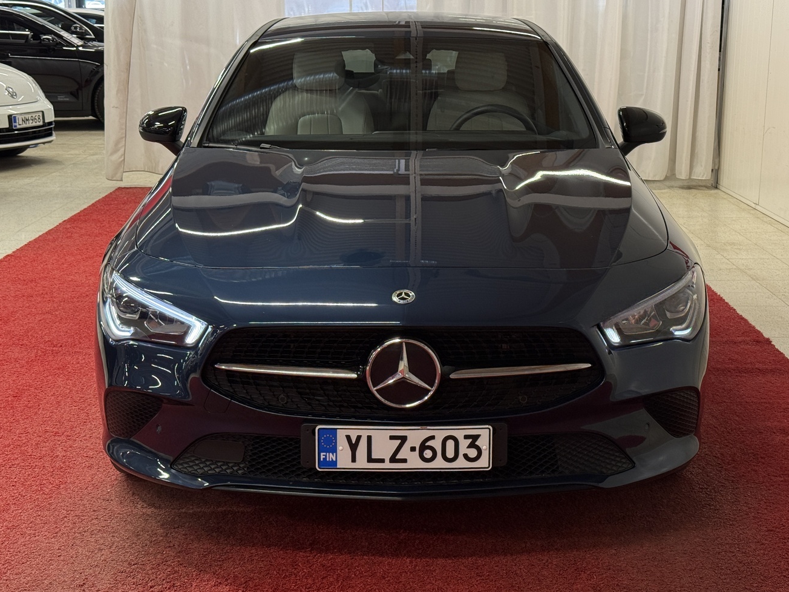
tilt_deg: -12.4
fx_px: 1208
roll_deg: +0.3
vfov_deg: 27.5
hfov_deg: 36.2
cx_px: 413
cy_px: 292
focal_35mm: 53
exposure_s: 1/111
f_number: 1.78
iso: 100
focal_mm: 6.76
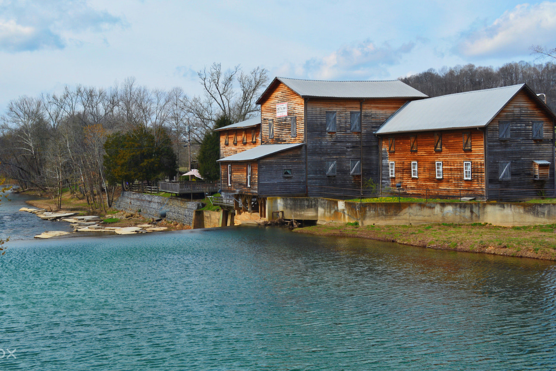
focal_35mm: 48
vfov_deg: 28.1
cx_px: 252
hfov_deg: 41.1
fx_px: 741
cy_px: 186
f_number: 8
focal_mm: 26
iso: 110
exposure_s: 1/250
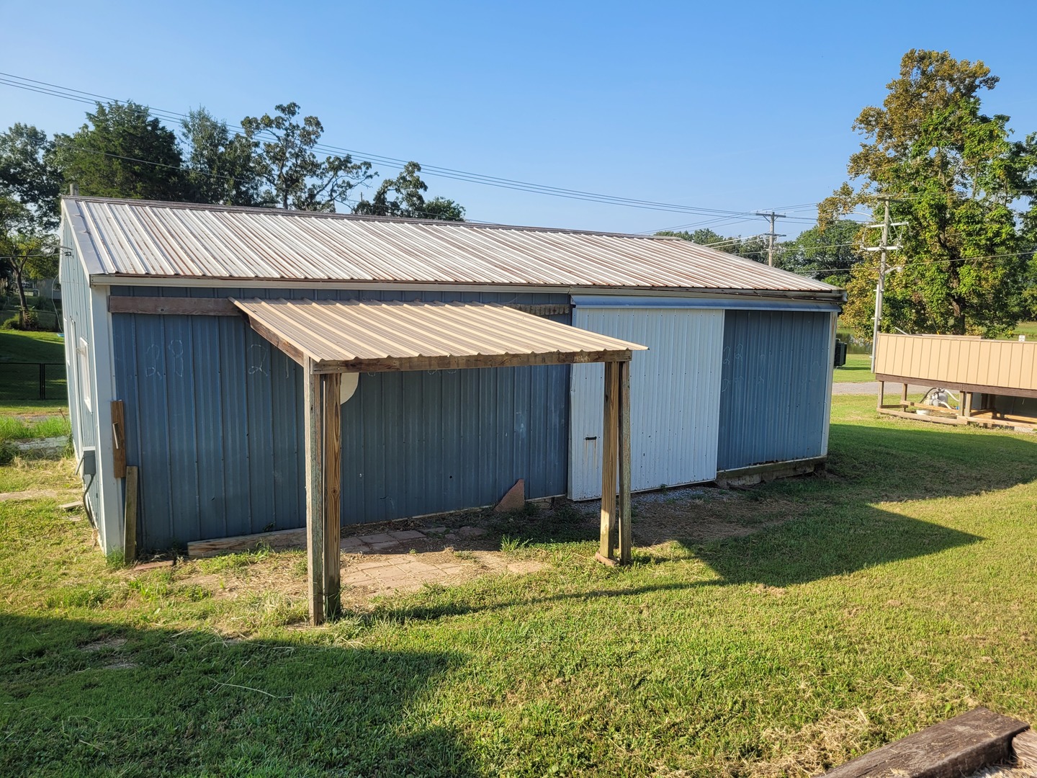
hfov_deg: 67.3
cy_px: 389
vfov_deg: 53.1
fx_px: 779
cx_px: 518
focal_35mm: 26
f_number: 1.8
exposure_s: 1/1286
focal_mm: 5.4
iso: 40
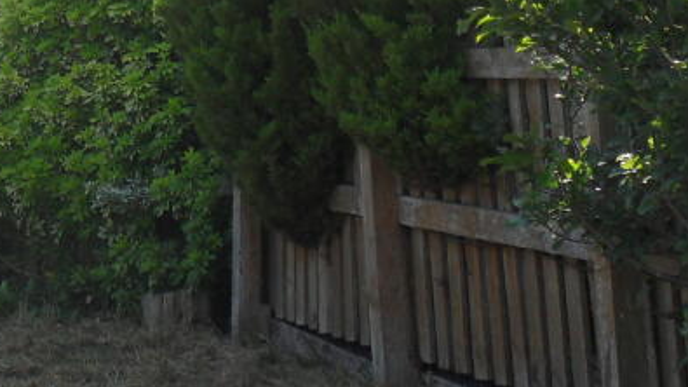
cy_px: -227
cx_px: -82
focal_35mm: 147
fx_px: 2681
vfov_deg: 8.1
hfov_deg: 14.3
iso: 80
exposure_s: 1/250
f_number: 4.5
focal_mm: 9.1
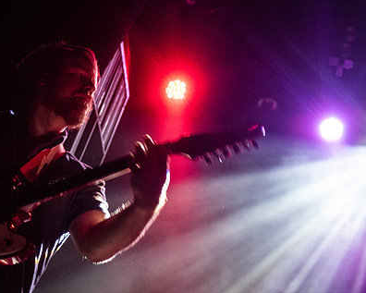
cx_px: 36
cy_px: 126
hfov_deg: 20.6
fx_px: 986
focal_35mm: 91
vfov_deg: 16.9
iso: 3200
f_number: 3.2
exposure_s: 1/80
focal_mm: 52
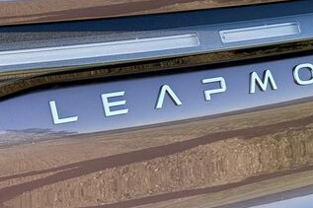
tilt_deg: -20.5
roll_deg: +2.8
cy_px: 236
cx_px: 284
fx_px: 1008
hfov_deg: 17.4
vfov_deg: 11.6
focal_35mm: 116
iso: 80
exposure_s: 1/885
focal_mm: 6.76
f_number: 1.78
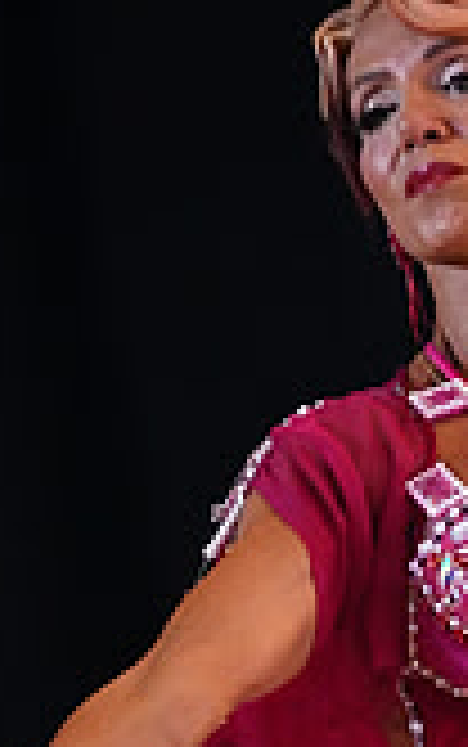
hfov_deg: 1.9
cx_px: 659
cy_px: 963
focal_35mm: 702
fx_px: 14301
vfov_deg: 3.0
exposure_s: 1/400
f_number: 5
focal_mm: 197
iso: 12800
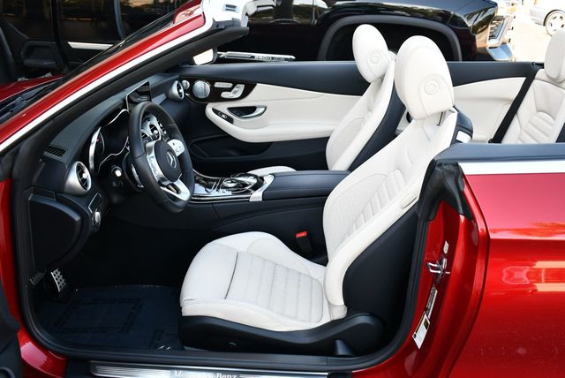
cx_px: 282
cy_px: 189
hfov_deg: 53.1
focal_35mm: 36
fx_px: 565
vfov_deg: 36.9
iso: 400
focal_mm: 18
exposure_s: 1/250
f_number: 4
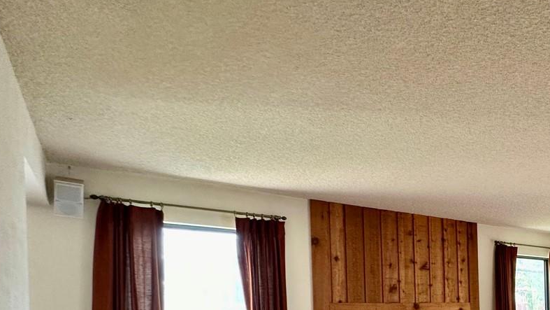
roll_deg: +2.6
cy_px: 313
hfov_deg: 51.5
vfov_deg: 34.3
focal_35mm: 31
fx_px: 452
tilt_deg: +0.3
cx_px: 537
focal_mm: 2.22
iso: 160
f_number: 2.2
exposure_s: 1/99
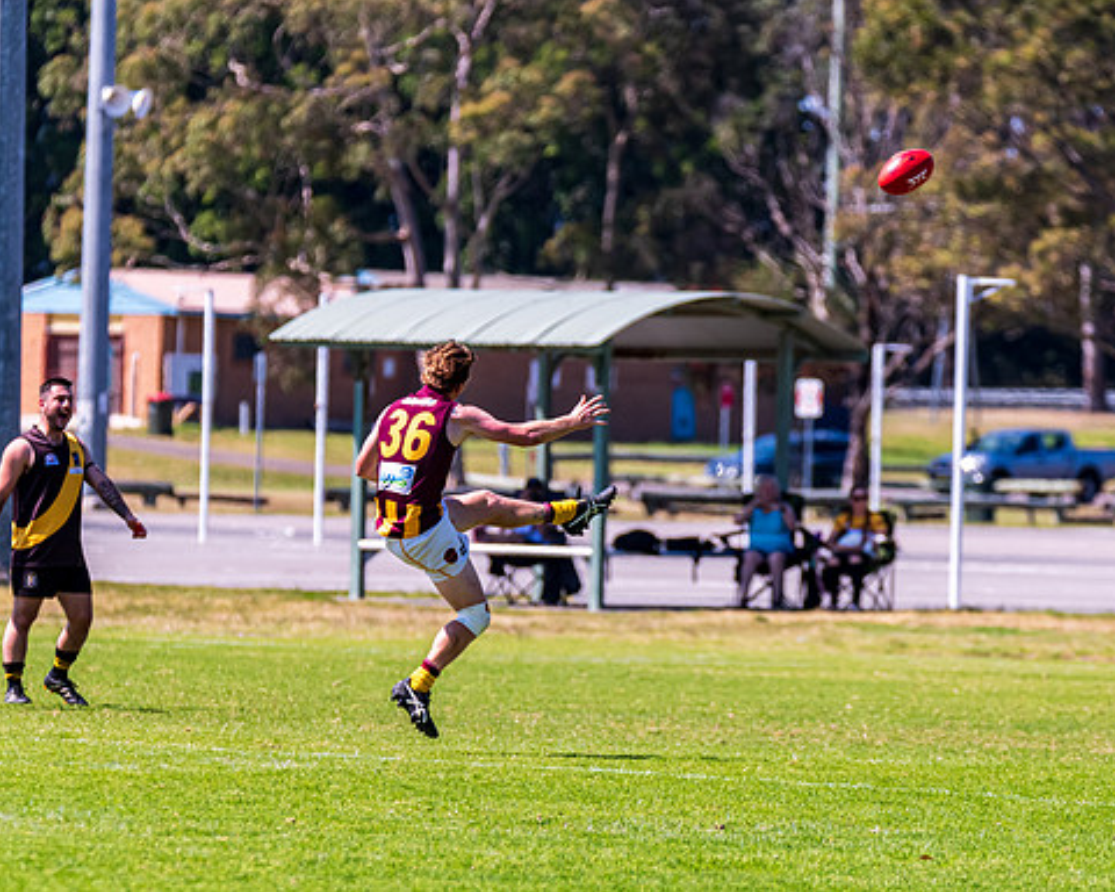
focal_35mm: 462
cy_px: 527
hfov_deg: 4.2
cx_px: 566
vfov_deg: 3.4
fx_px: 15246
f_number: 5.6
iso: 800
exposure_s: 1/2500
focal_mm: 320
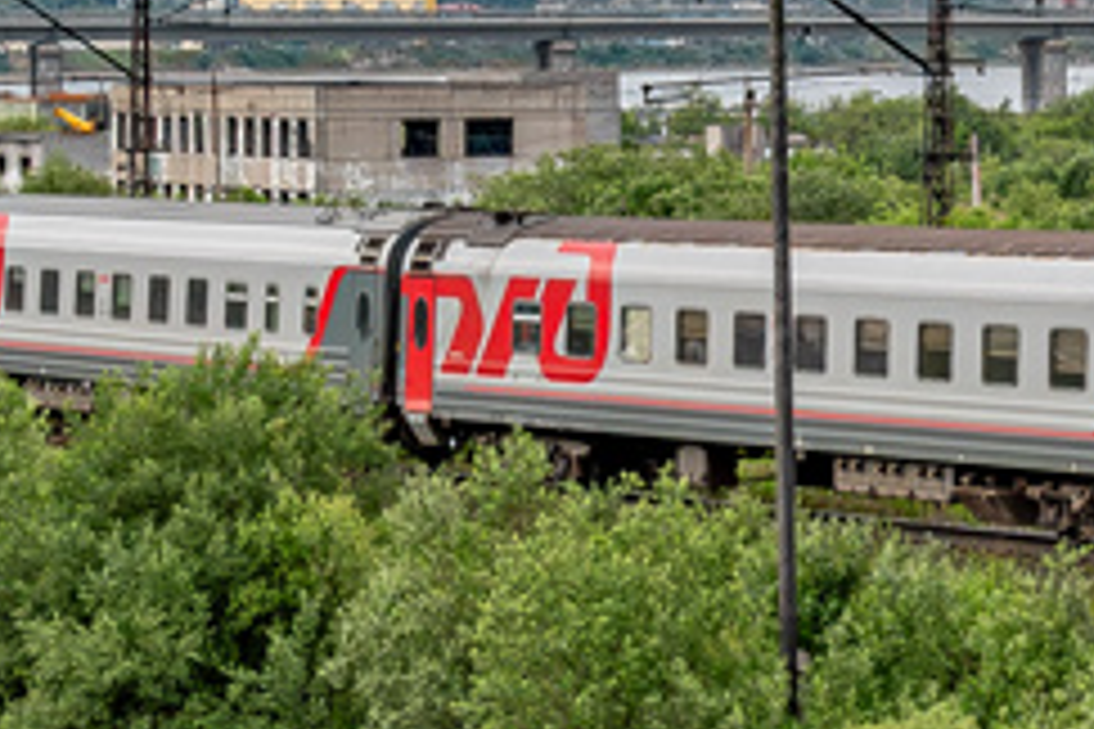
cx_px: 1112
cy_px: -86
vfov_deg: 6.5
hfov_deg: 9.7
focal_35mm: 210
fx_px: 6381
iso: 320
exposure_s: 1/400
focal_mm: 34
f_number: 8
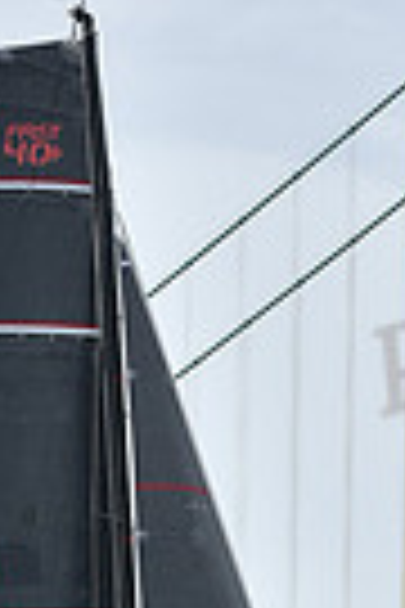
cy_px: 1013
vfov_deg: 6.7
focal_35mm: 300
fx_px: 5062
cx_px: 142
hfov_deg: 4.6
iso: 250
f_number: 5.6
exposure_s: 1/800
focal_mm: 70
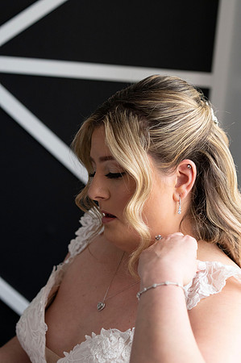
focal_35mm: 85
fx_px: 855
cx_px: 120
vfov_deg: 23.9
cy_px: 182
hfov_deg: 16.0
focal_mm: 85
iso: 4000
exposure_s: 1/2000
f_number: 4
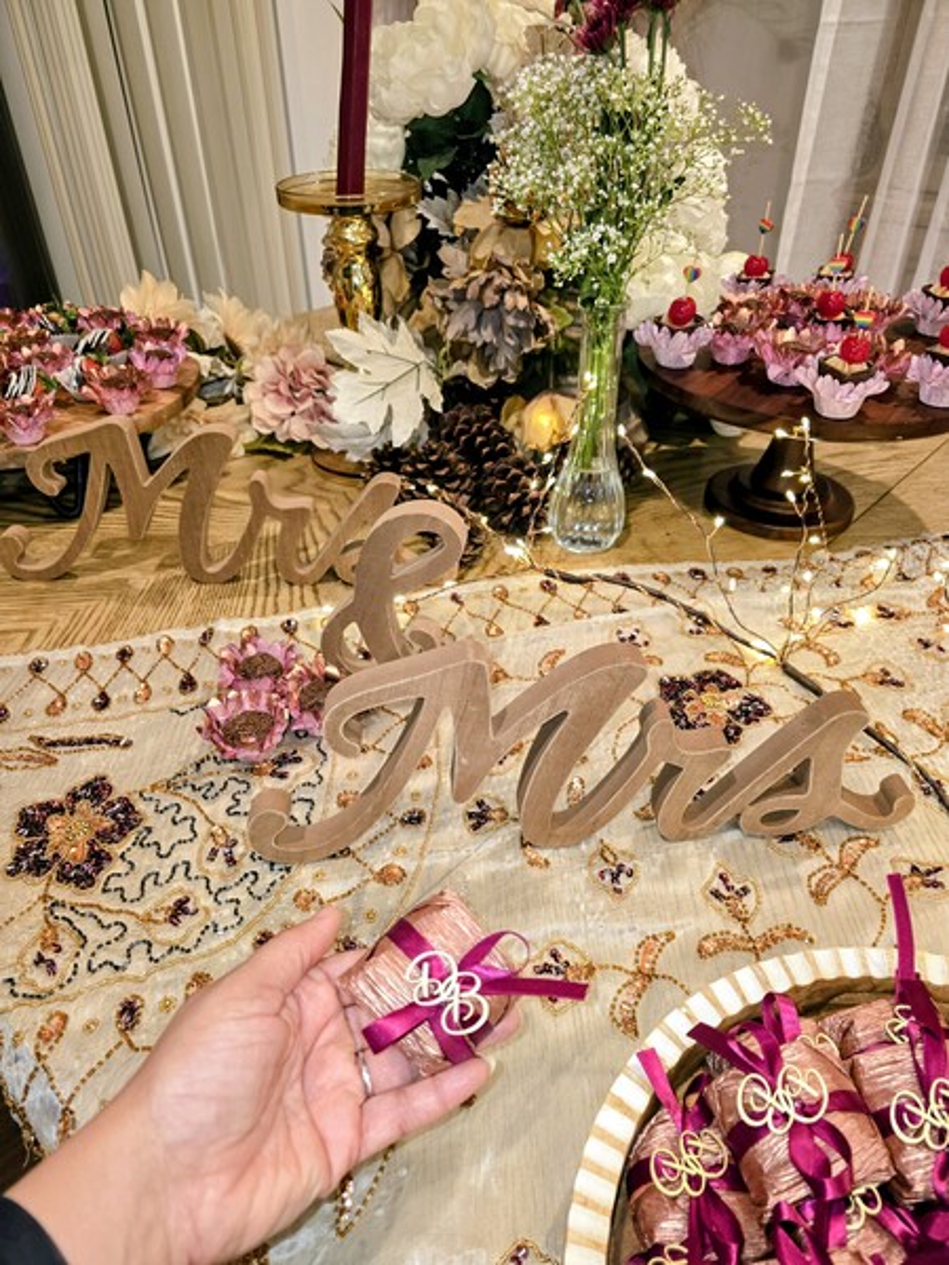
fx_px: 841
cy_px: 632
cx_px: 474
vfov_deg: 73.9
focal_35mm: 23
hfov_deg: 58.9
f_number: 1.7
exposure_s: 1/20
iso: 125
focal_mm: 6.3
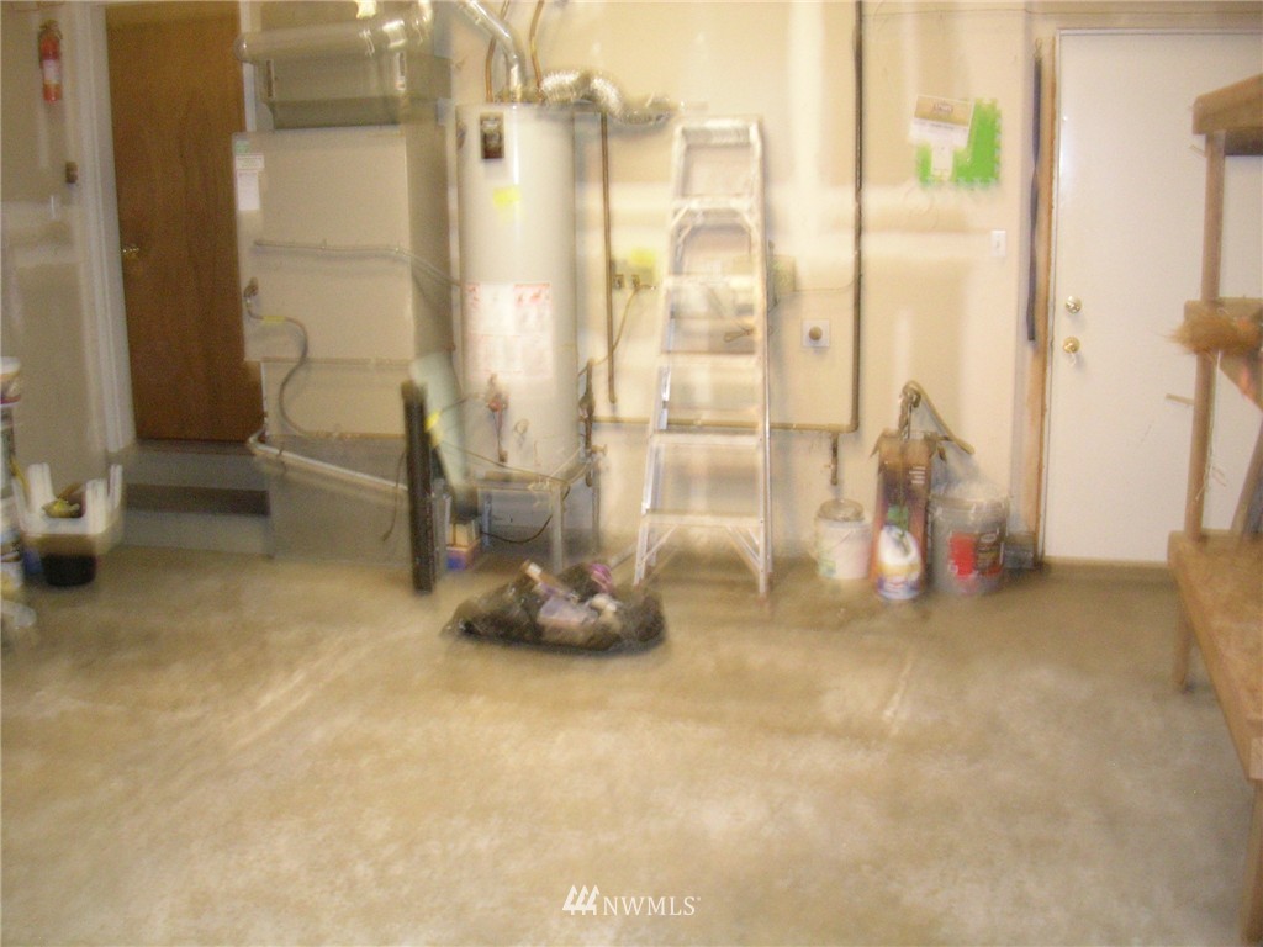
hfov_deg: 49.0
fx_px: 1386
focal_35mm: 38
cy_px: 474
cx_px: 632
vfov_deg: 37.7
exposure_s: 1/5.4
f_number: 2.8
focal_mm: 5.8
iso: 200
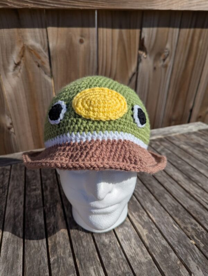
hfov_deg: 56.9
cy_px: 138
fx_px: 192
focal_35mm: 24
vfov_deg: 71.5
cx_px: 104
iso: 46
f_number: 1.85
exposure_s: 1/4525
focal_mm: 6.81
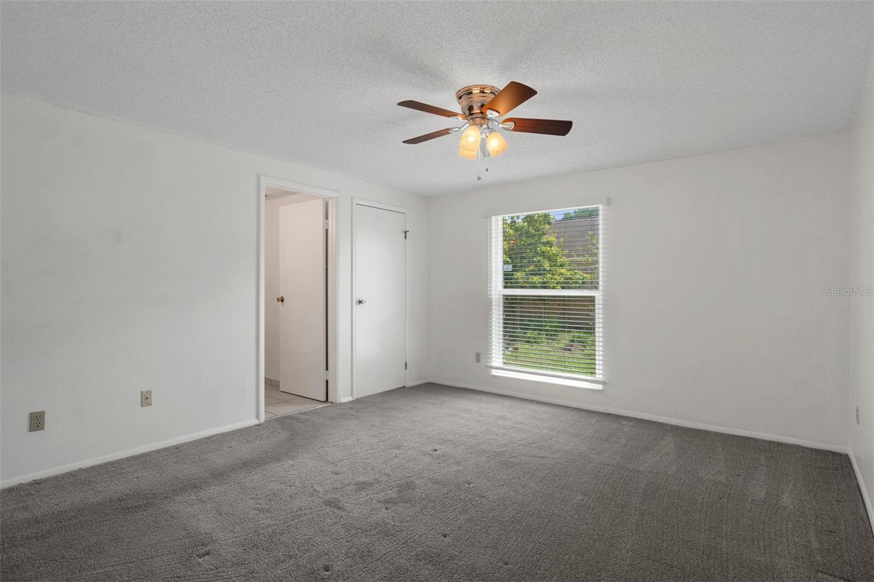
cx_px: 437
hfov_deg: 93.3
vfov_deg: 70.4
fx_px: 413
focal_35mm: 17
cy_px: 291
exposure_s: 1/3
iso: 320
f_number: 9
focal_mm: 17
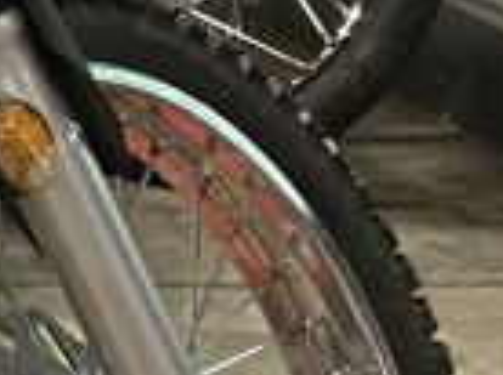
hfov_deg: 8.0
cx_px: -1188
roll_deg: +0.4
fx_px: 2901
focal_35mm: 200
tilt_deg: -13.8
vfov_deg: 7.3
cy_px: -71
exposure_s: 1/50
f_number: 1.8
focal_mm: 4.25
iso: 200
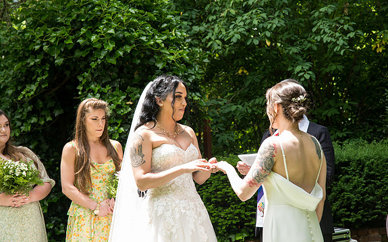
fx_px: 761
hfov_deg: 28.6
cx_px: 193
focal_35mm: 72
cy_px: 124
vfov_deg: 18.1
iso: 500
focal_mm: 70
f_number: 5
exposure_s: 1/400
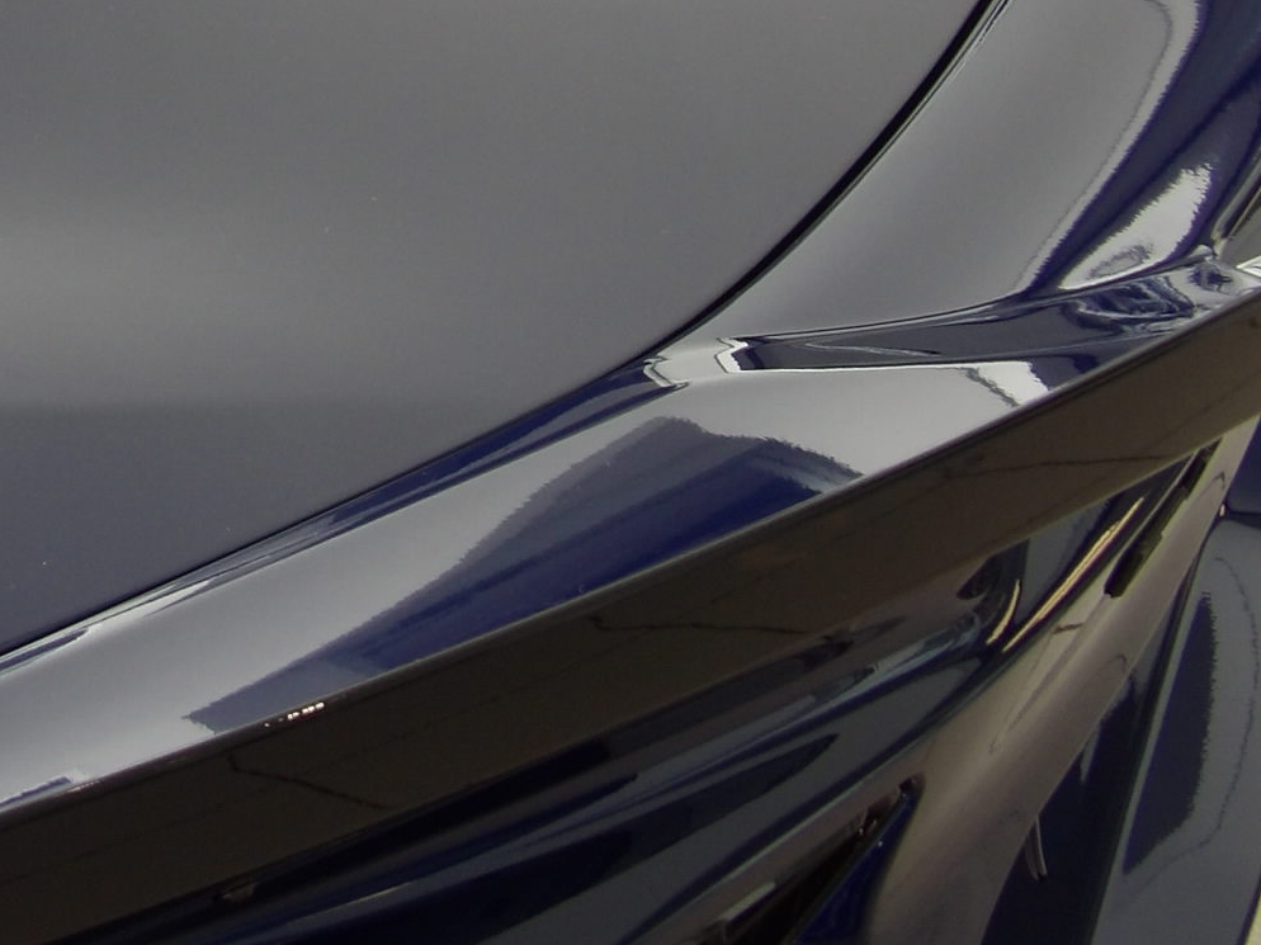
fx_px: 4370
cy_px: 128
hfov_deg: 16.2
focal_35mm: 120
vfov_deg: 12.3
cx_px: 104
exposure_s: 1/49
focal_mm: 8.2
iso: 100
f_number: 3.8
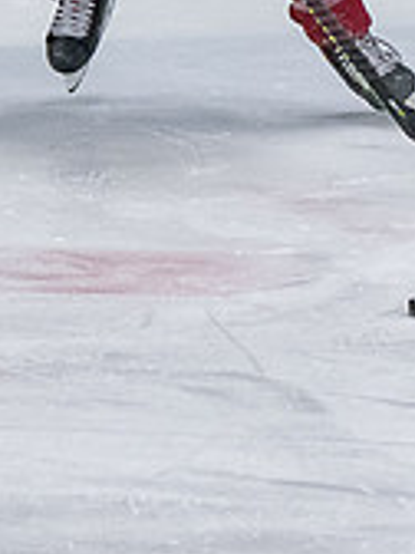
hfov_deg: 2.1
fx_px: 11301
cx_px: 113
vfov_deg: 2.8
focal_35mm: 707
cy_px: -115
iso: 2500
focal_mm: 105
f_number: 3.5
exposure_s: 1/800
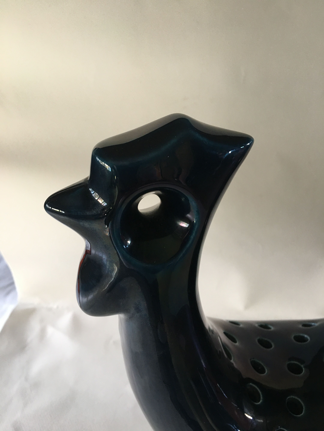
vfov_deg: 61.7
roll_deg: +1.3
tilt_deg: -30.1
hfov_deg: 48.2
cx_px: 162
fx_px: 362
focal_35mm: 29
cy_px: 216
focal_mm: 4.15
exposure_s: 1/17
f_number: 2.2
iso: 64
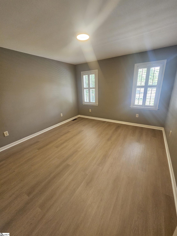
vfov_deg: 106.2
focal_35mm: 13
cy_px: 118
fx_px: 89
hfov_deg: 89.9
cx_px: 88
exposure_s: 1/60
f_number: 2.2
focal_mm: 2.2
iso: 400
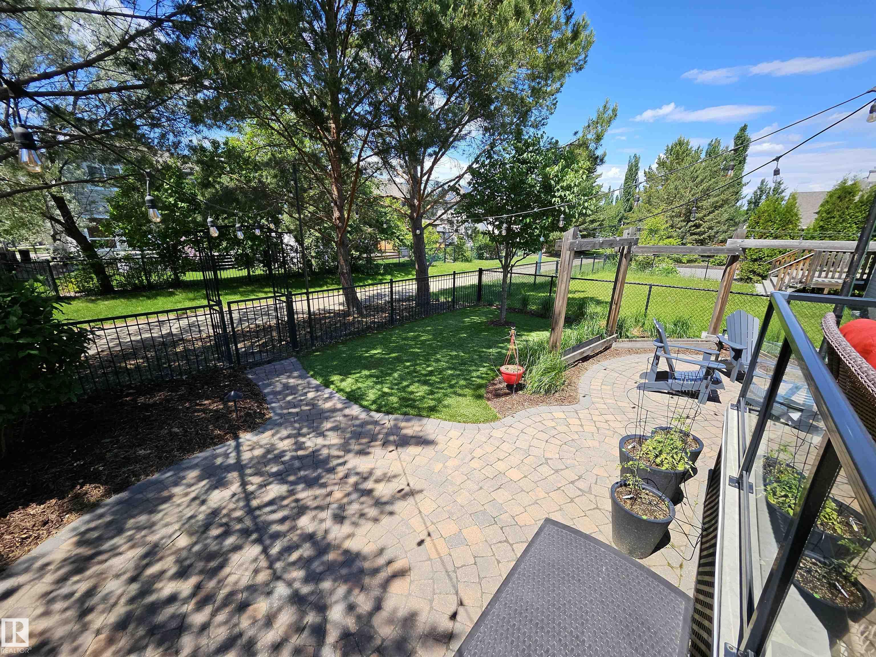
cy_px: 328
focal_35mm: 13
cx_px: 438
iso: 32
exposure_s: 1/650
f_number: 2.2
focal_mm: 1.74
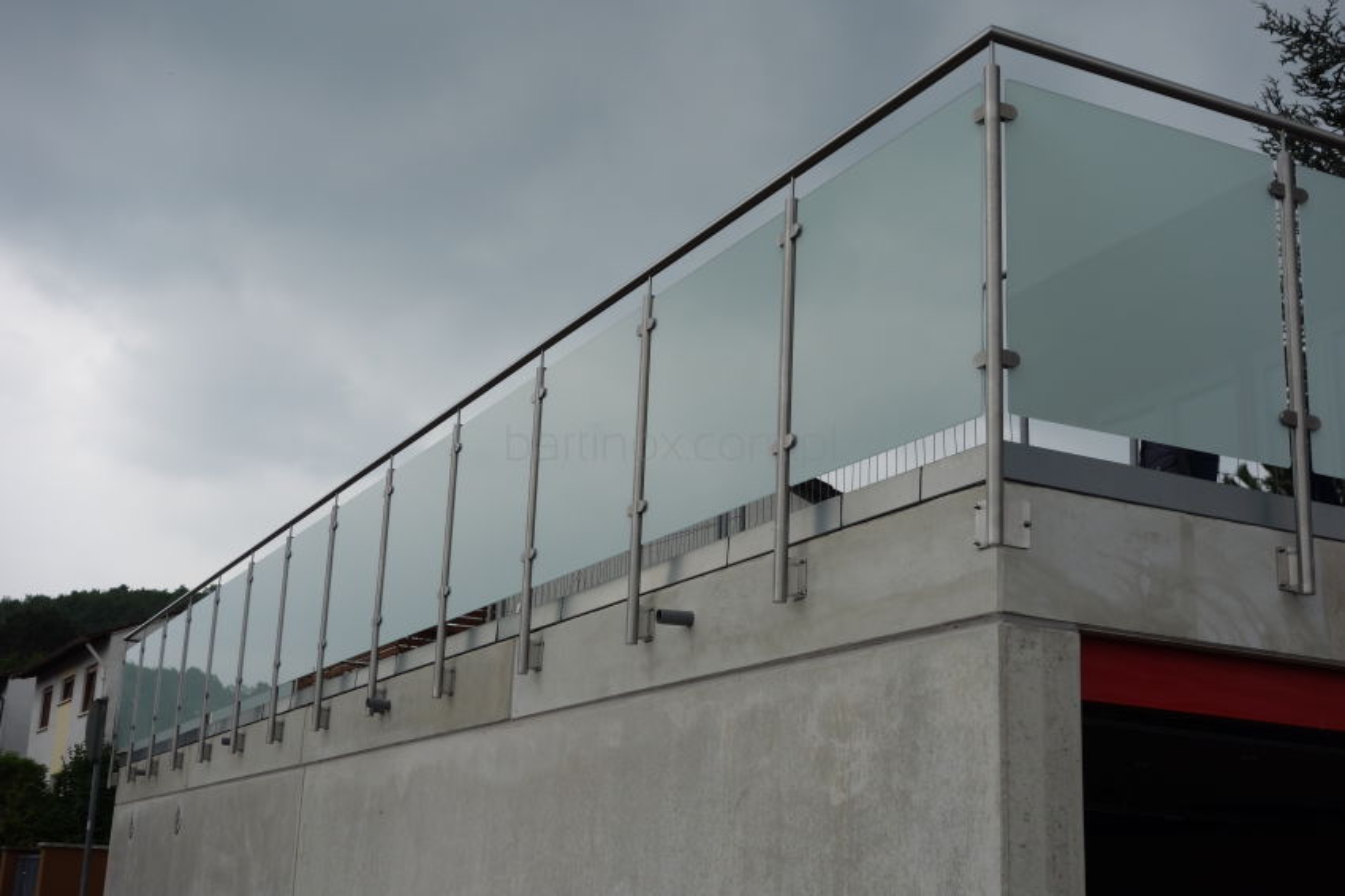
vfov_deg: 28.6
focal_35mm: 47
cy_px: 448
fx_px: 1755
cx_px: 672
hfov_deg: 41.9
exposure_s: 1/400
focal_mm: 17.4
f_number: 5.6
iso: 125
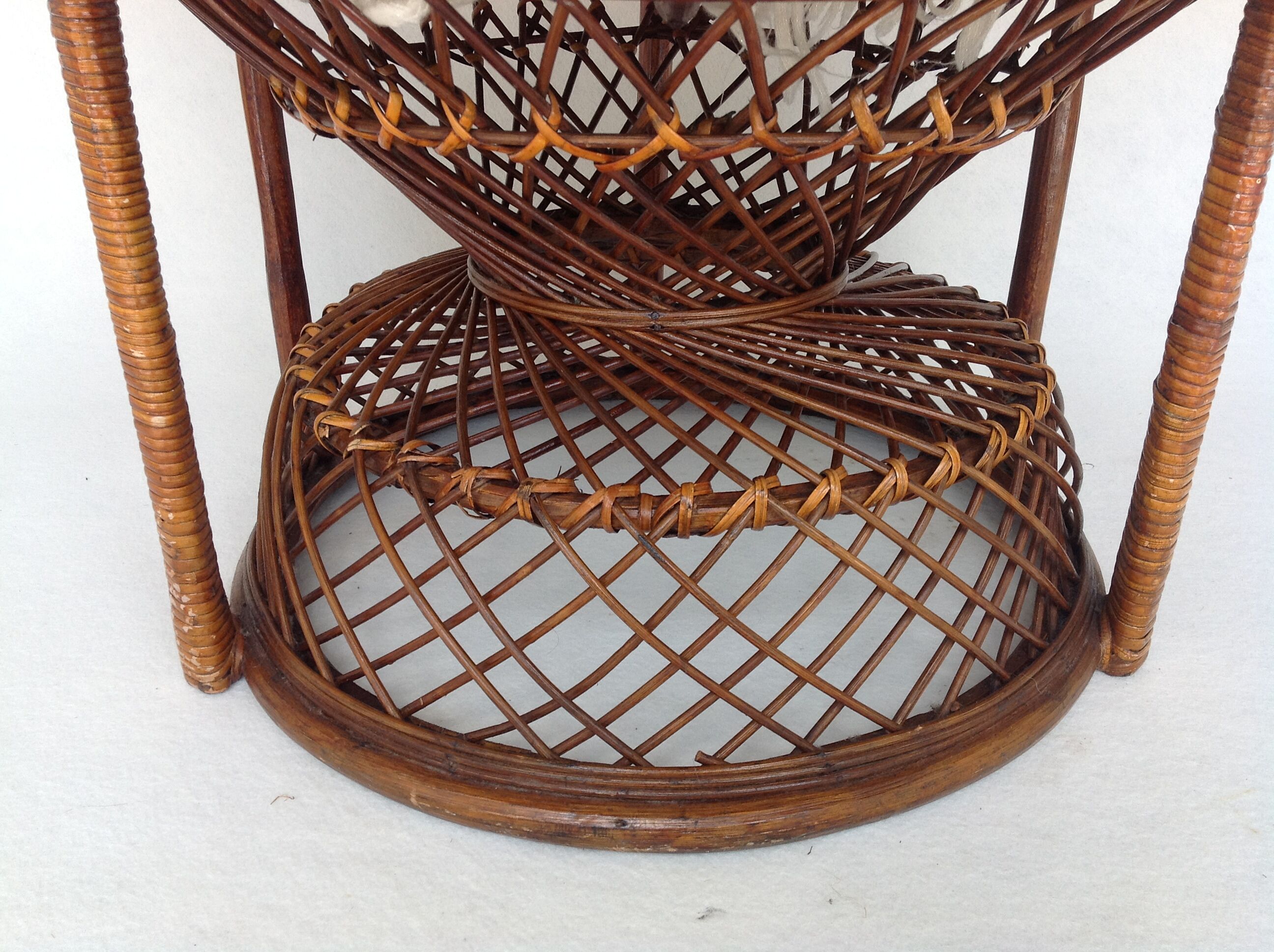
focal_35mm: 35
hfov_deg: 52.7
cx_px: 637
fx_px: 1286
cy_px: 476
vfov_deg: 40.6
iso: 80
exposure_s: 1/189
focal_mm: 4.28
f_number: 2.4
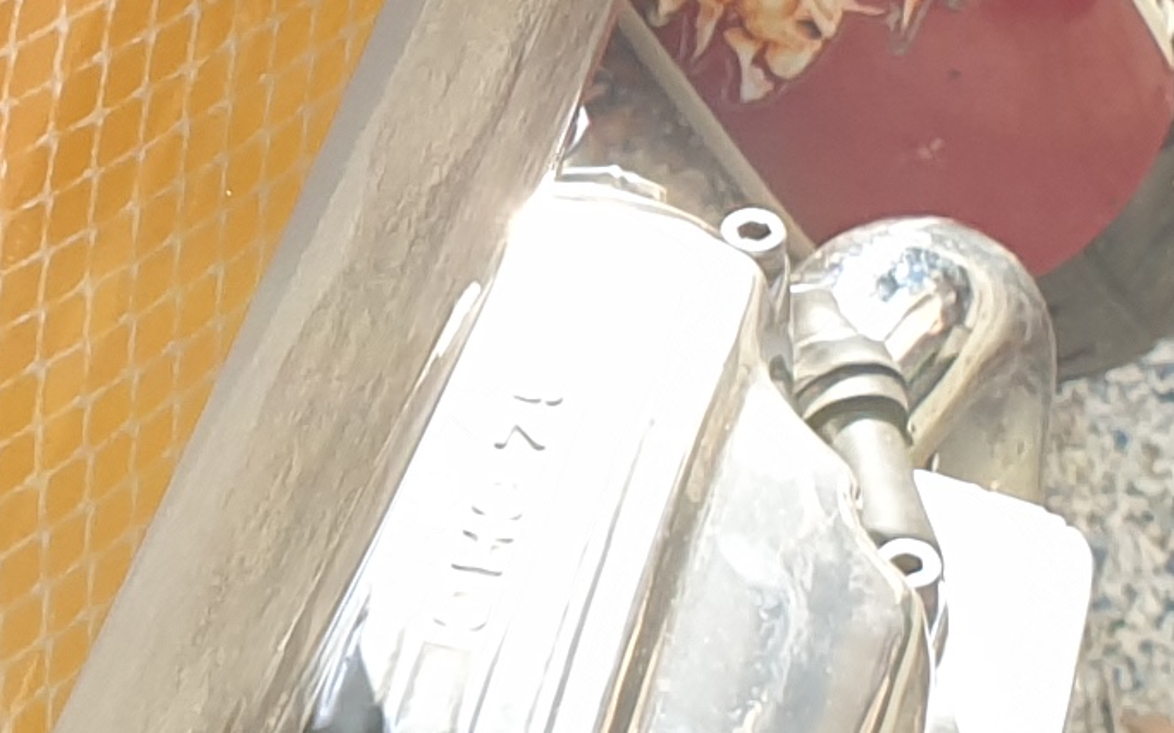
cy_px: 41
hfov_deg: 12.4
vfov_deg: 8.0
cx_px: -408
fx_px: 5214
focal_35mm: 163
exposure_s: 1/139
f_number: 2.4
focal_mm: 4.3
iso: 50
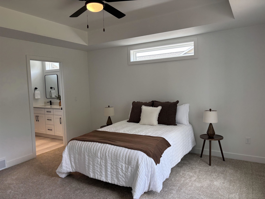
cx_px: 132
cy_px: 100
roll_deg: +1.4
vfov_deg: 53.1
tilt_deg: -4.0
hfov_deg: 67.3
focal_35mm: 26
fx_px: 199
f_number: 1.6
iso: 50
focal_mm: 5.96
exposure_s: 1/138
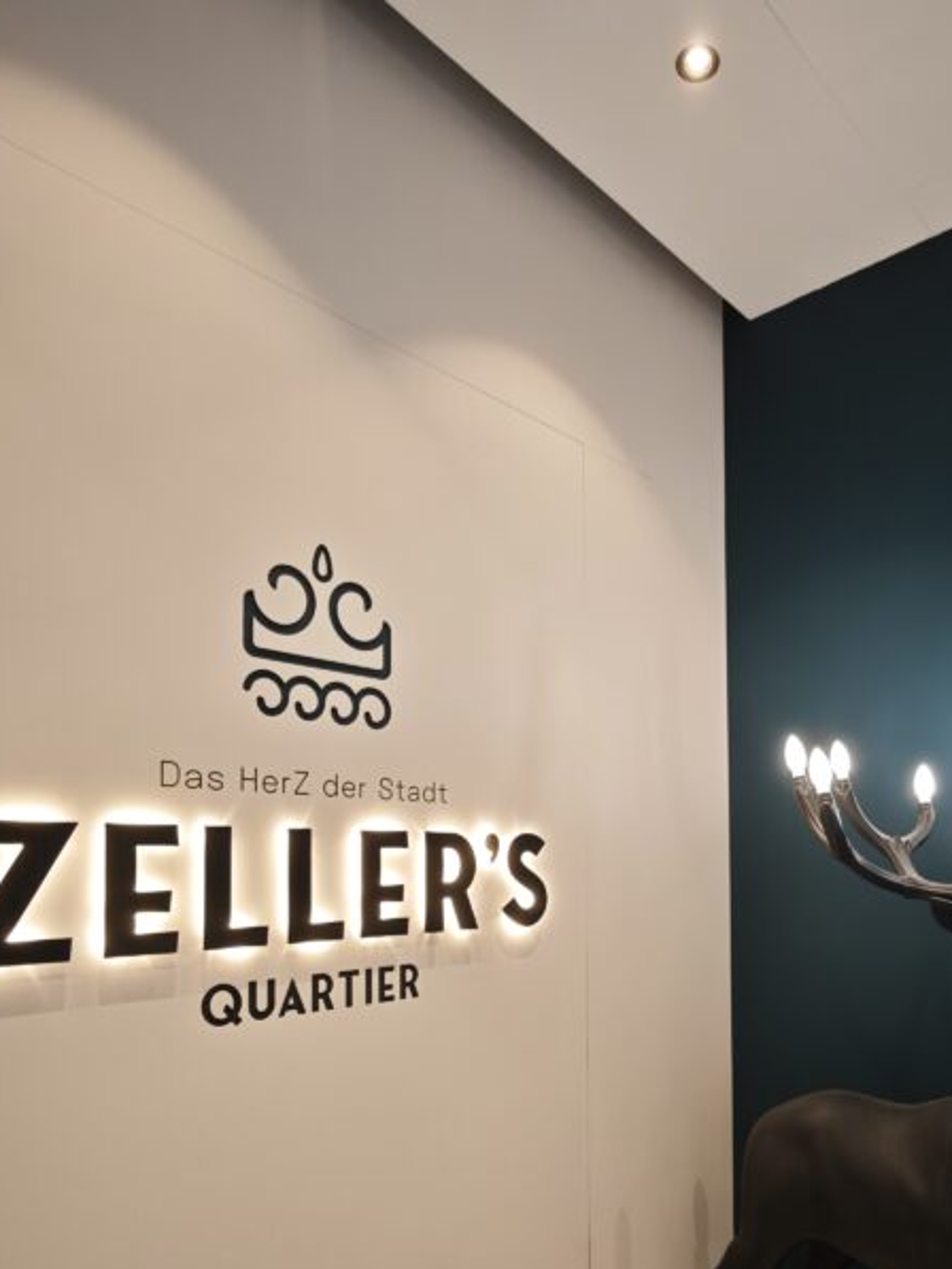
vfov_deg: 69.8
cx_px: 623
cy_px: 833
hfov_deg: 55.8
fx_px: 880
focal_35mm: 24
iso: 320
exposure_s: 1/50
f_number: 2.2
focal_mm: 2.13
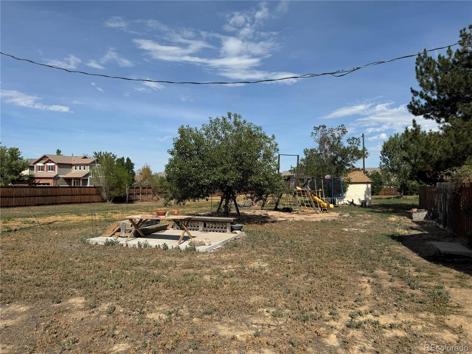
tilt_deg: +0.4
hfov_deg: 71.6
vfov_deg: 56.8
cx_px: 236
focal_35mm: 24
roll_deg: -0.4
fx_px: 327
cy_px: 177
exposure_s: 1/6410
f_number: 1.78
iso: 80
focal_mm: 6.76
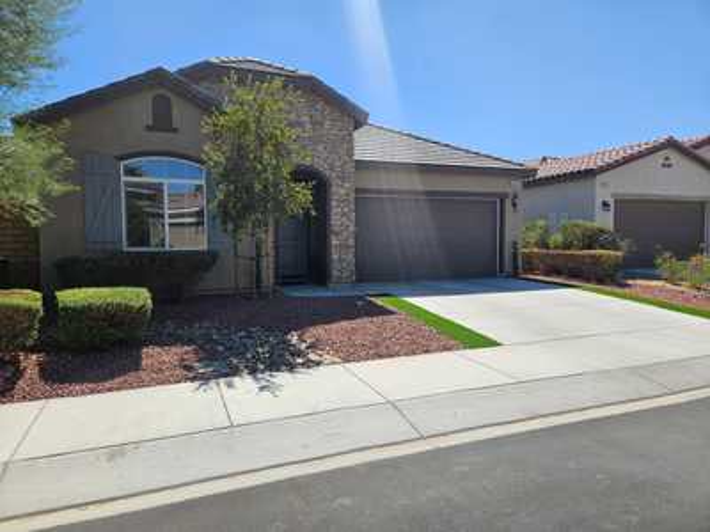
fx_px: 472
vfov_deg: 58.9
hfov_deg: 73.9
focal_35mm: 23
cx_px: 355
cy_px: 266
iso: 25
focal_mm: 5.4
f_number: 1.8
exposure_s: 1/2145
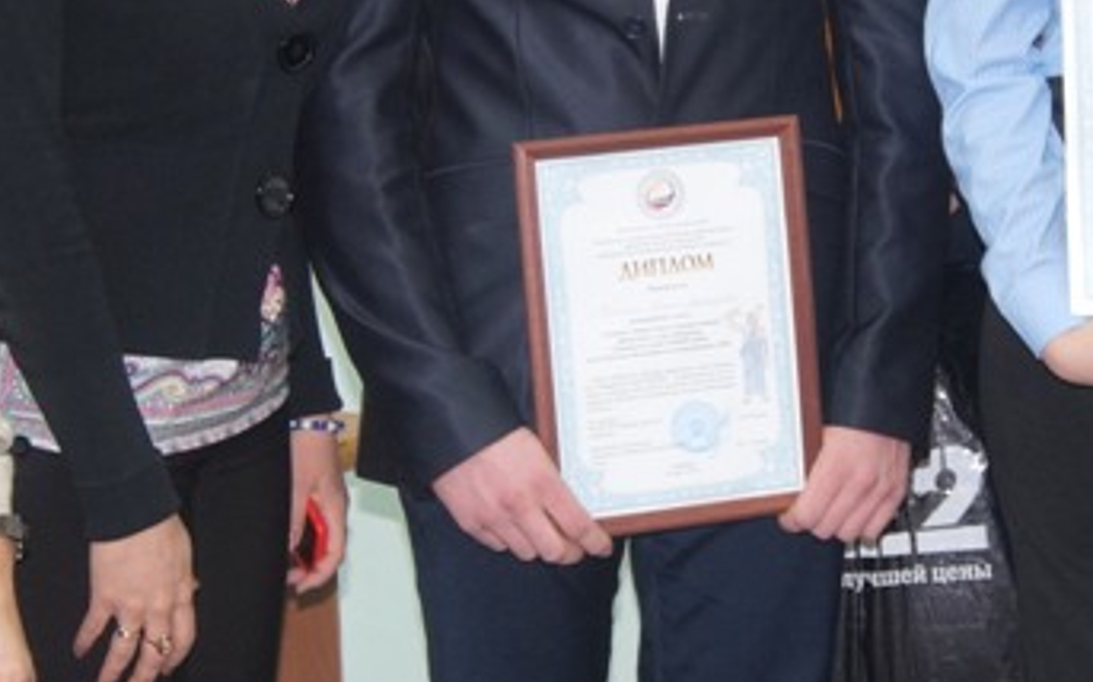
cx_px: 778
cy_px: 206
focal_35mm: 107
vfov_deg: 12.2
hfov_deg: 19.4
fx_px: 3186
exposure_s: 1/160
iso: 640
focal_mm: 24
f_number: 4
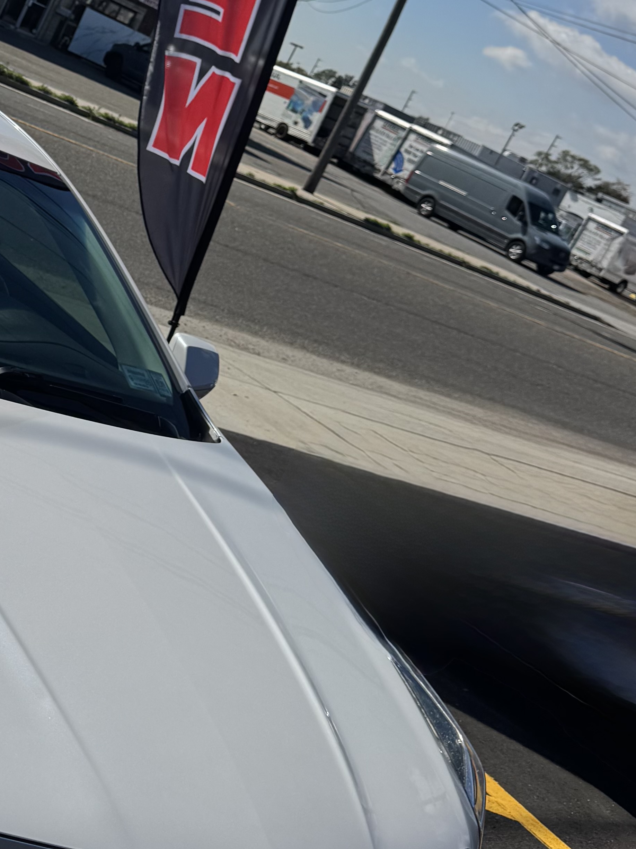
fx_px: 1372
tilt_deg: -11.3
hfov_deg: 24.4
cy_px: 224
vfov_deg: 33.7
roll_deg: -24.1
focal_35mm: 56
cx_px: -61
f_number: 1.78
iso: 80
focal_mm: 6.76
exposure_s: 1/10417
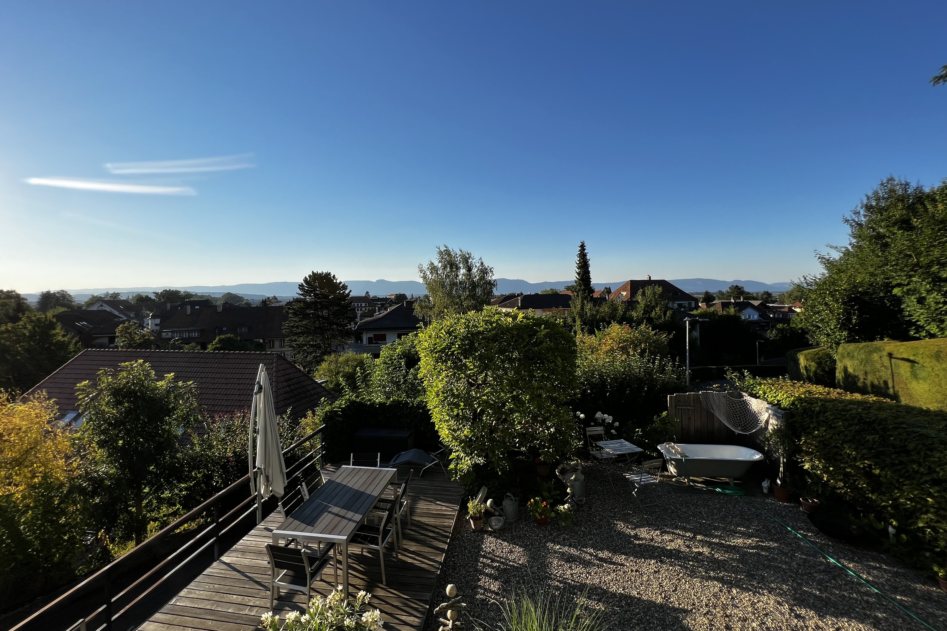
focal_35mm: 14
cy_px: 298
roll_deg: +0.8
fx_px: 368
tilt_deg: -0.6
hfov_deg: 104.2
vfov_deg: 81.1
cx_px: 458
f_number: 1.8
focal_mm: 1.57
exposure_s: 1/1531
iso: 32
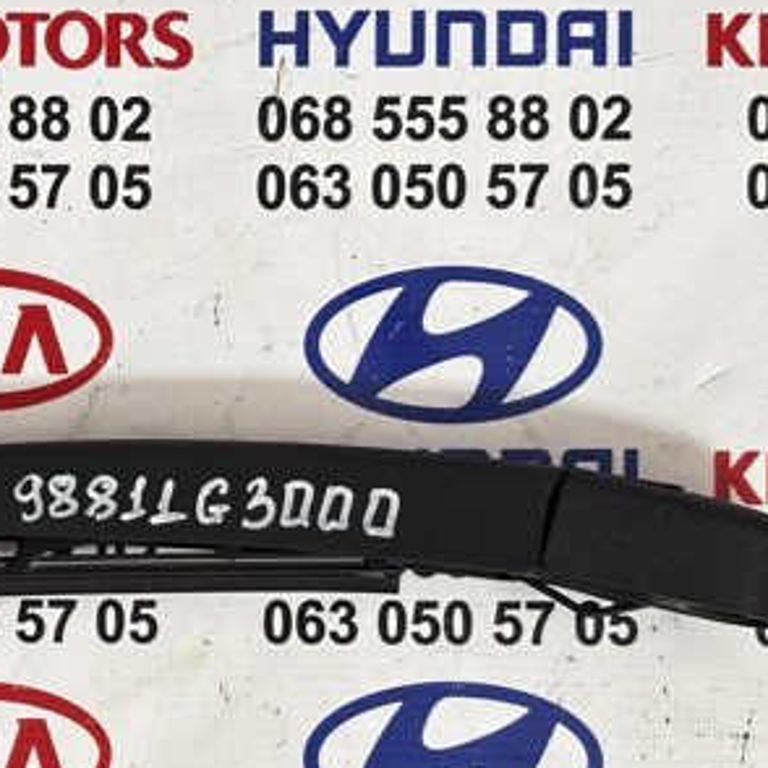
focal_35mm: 100
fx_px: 2510
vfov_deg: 17.3
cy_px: 592
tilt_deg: -88.3
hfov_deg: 17.0
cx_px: 5
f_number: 1.6
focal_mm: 5.96
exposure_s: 1/35
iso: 320
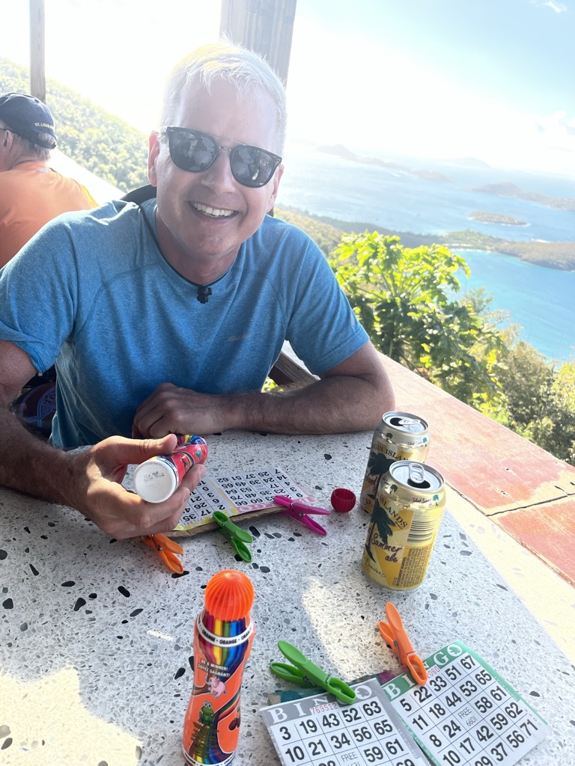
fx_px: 576
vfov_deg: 67.3
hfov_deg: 53.1
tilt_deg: -22.2
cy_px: 383
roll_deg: -6.0
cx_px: 288
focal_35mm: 26
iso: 50
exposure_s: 1/598
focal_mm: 5.1
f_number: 1.6
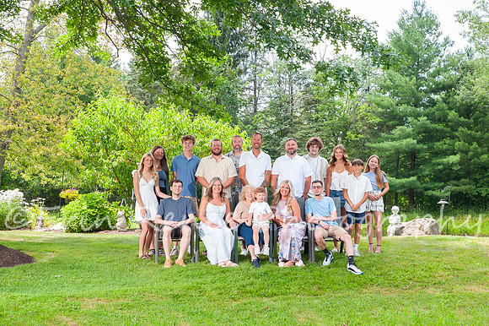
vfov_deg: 18.8
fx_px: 984
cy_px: 167
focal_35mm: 73
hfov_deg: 27.9
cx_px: 268
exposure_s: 1/100
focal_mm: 65
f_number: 14
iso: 800
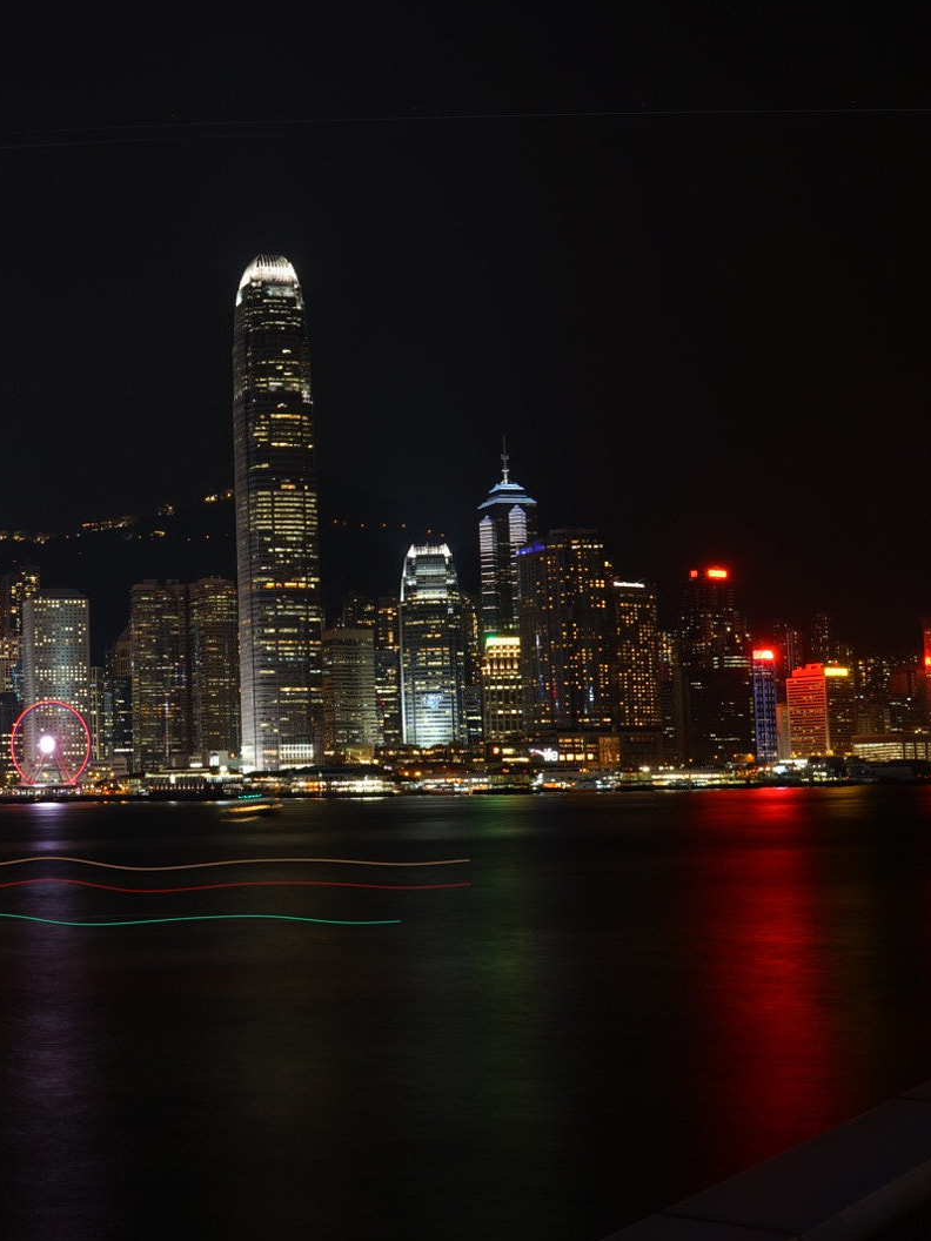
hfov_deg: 26.9
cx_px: -7
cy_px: 615
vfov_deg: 37.5
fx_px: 1829
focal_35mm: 51
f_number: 16
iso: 50
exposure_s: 30
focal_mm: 35
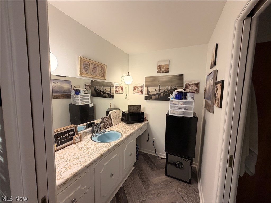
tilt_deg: -2.9
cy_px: 102
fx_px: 110
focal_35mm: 14
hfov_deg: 102.1
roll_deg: -1.2
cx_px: 136
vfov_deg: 85.7
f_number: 2.2
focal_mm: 2.22
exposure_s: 1/60
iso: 200
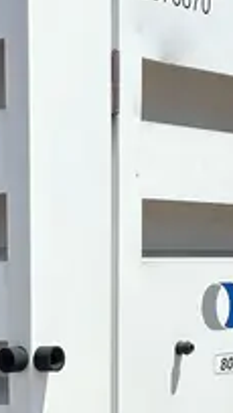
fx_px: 1118
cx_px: -57
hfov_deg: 11.6
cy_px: 450
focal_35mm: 102
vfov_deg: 20.0
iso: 50
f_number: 1.6
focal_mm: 5.96
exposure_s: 1/4608
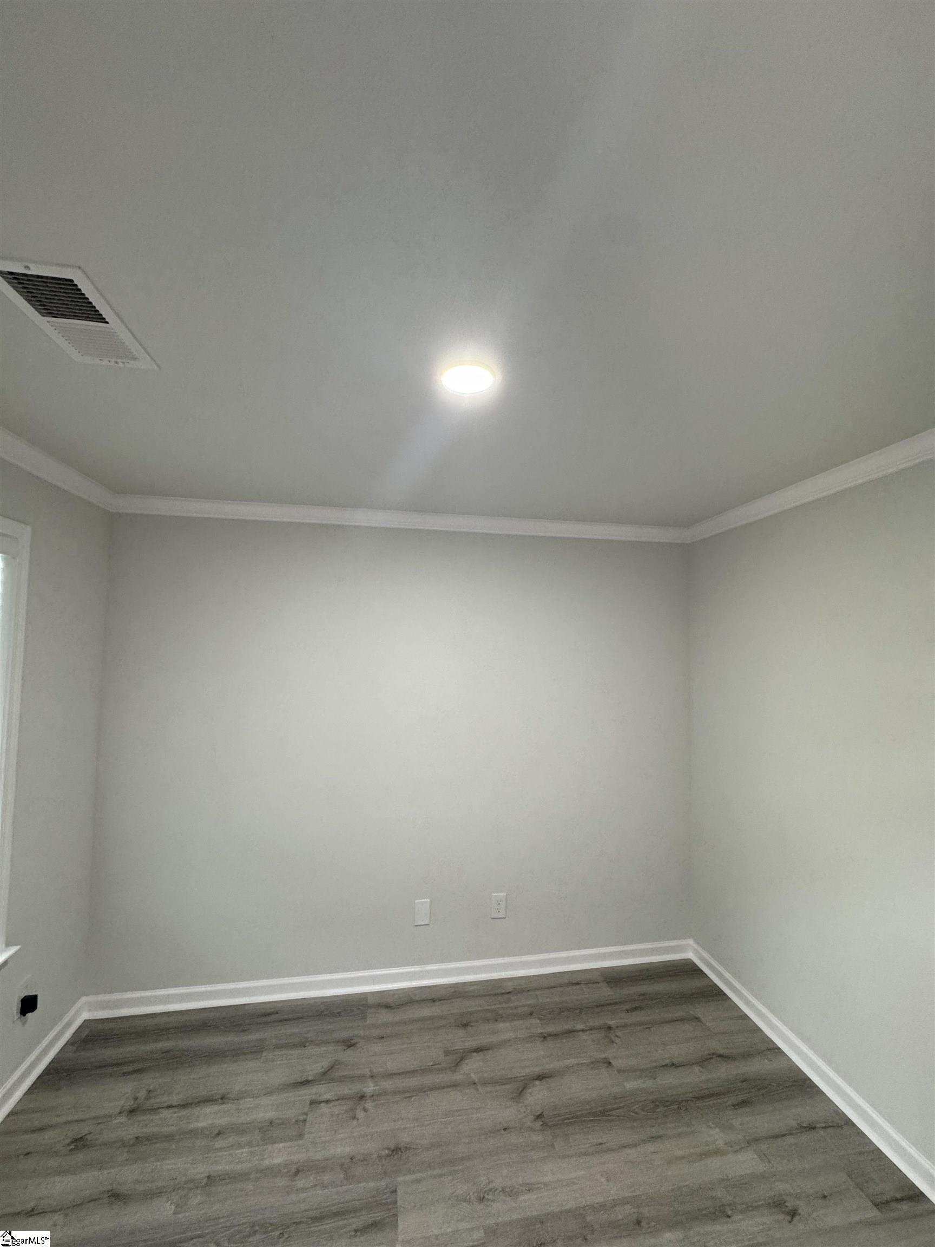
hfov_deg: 85.7
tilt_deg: +2.2
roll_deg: -2.5
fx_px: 504
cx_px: 468
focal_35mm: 14
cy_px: 624
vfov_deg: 102.1
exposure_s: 1/120
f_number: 2.2
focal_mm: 2.22
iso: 250
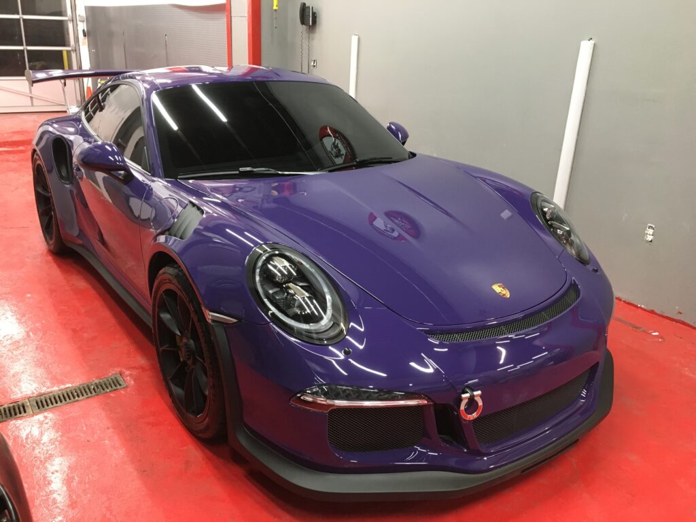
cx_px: 348
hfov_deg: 61.7
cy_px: 261
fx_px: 583
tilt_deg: -22.4
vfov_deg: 48.2
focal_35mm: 29
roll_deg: -3.2
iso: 160
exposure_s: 1/30
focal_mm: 4.15
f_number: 2.2
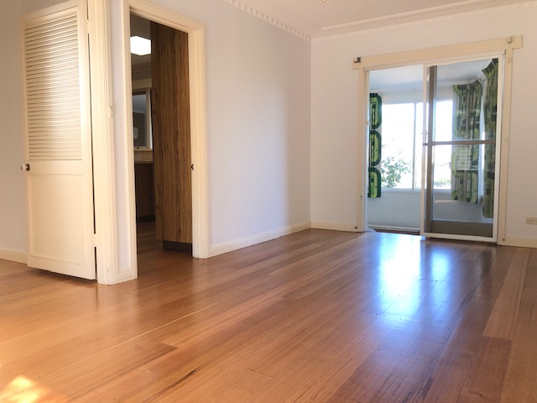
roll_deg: +0.7
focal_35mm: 28
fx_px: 434
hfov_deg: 63.4
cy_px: 202
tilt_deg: -5.7
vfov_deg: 49.7
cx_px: 268
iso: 20
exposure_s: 1/50
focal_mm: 3.99
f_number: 1.8
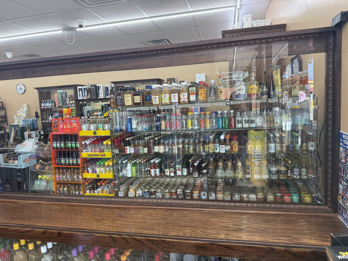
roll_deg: +2.8
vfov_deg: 56.8
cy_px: 130
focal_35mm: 24
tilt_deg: -6.5
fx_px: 241
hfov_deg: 71.6
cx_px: 174
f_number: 1.78
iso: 100
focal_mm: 6.76
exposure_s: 1/240
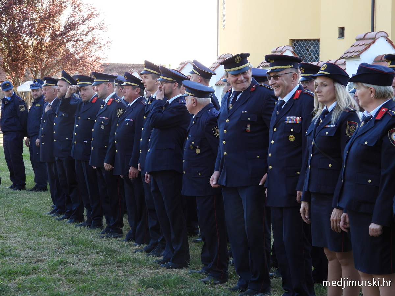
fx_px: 913
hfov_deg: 24.4
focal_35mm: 80
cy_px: 148
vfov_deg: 18.4
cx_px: 198
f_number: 3.5
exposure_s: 1/100
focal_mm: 14.4
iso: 100
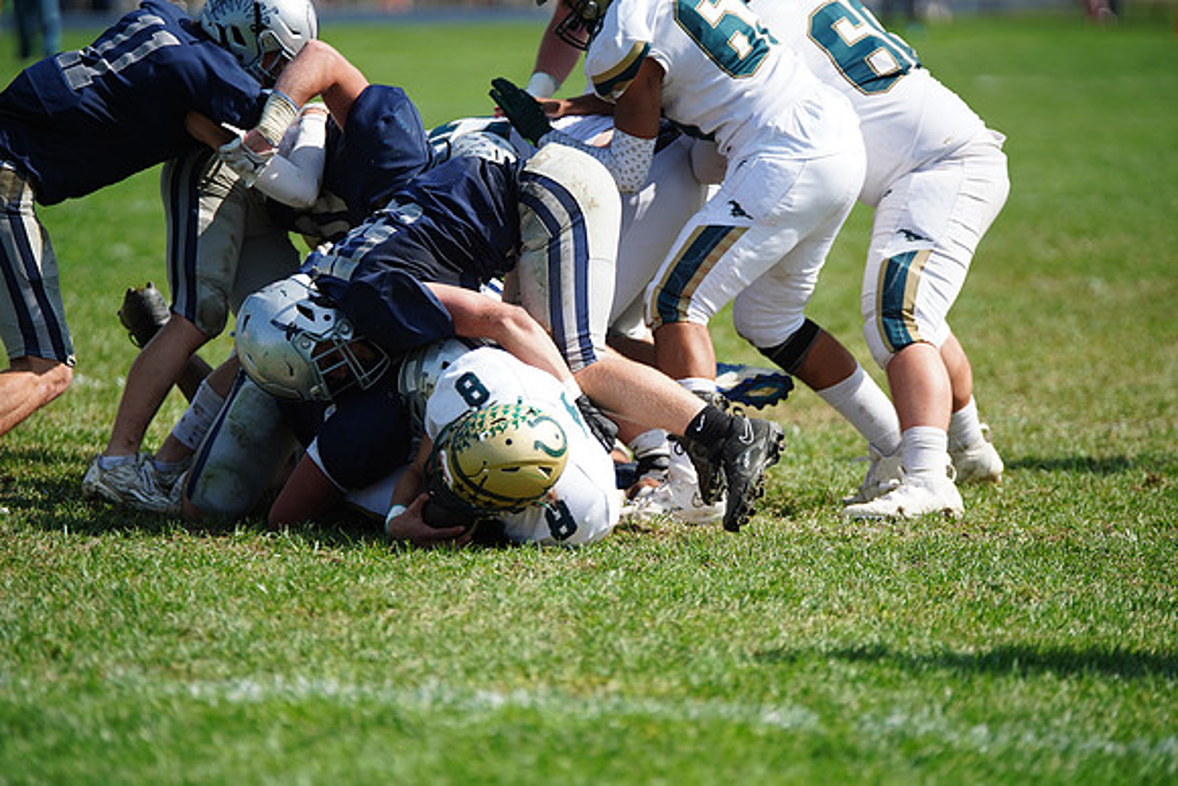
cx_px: 589
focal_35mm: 247
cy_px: 393
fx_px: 8084
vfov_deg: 5.6
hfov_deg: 8.3
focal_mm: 247
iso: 400
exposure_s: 1/4000
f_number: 2.8
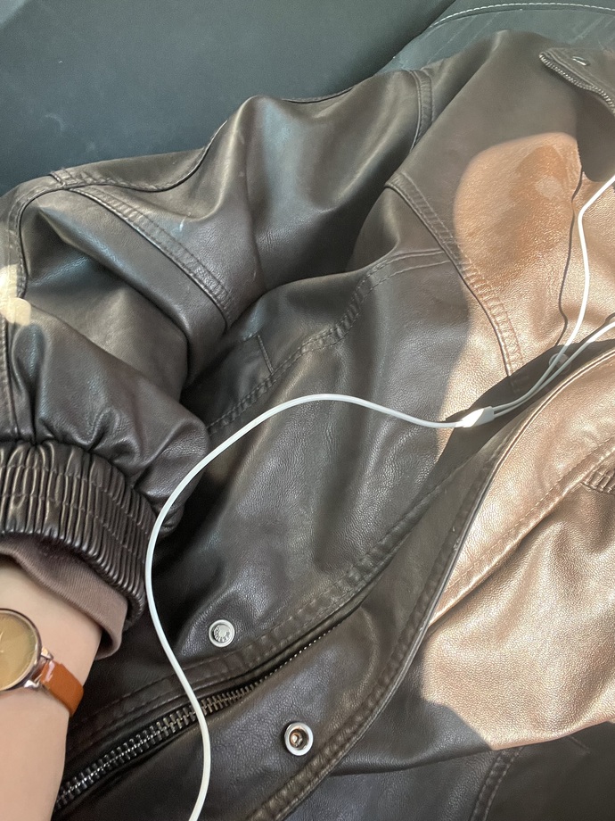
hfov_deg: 46.8
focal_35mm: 30
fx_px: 711
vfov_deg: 60.0
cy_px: 410
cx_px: 308
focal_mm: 2.71
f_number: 2.2
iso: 160
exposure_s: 1/60
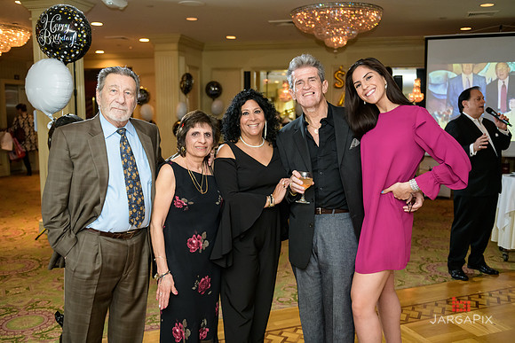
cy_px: 172
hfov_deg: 55.8
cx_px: 258
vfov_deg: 38.9
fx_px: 486
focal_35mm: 34
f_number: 2.8
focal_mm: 34
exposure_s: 1/125
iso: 1600
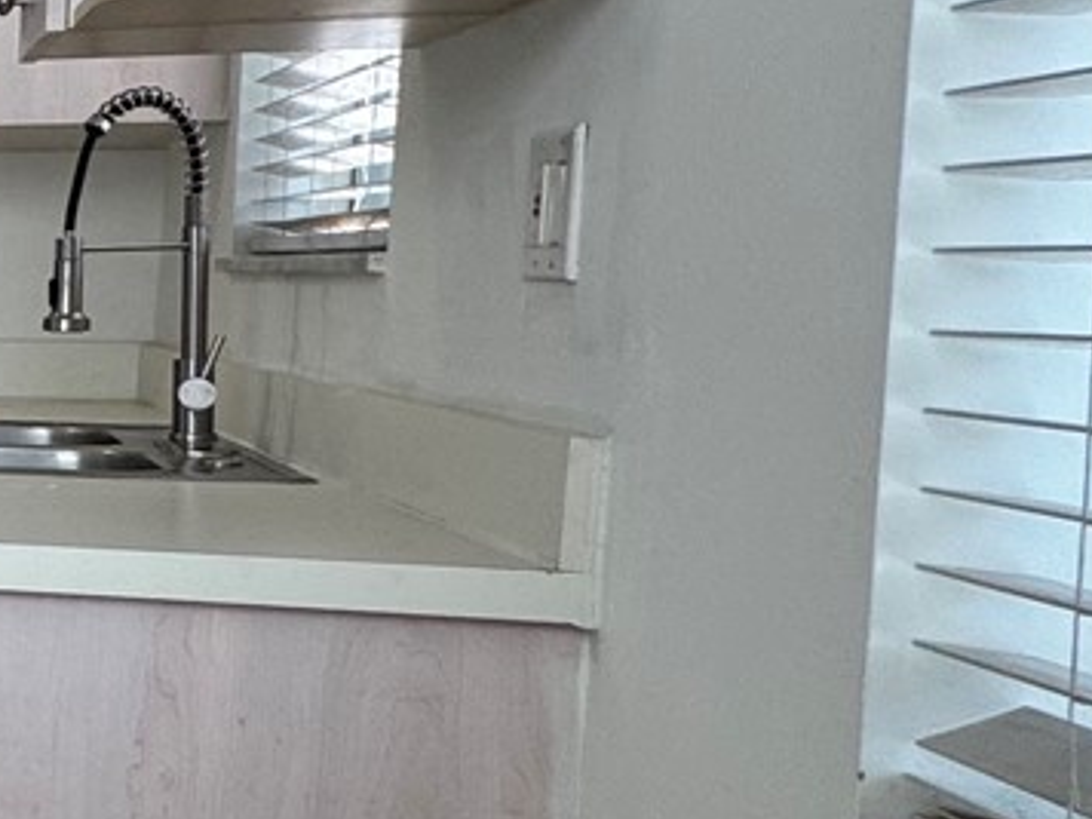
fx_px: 1987
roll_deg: -0.1
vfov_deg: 23.3
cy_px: 408
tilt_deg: -3.6
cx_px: -1077
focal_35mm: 63
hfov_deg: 19.1
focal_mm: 2.22
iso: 100
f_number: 2.2
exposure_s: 1/120
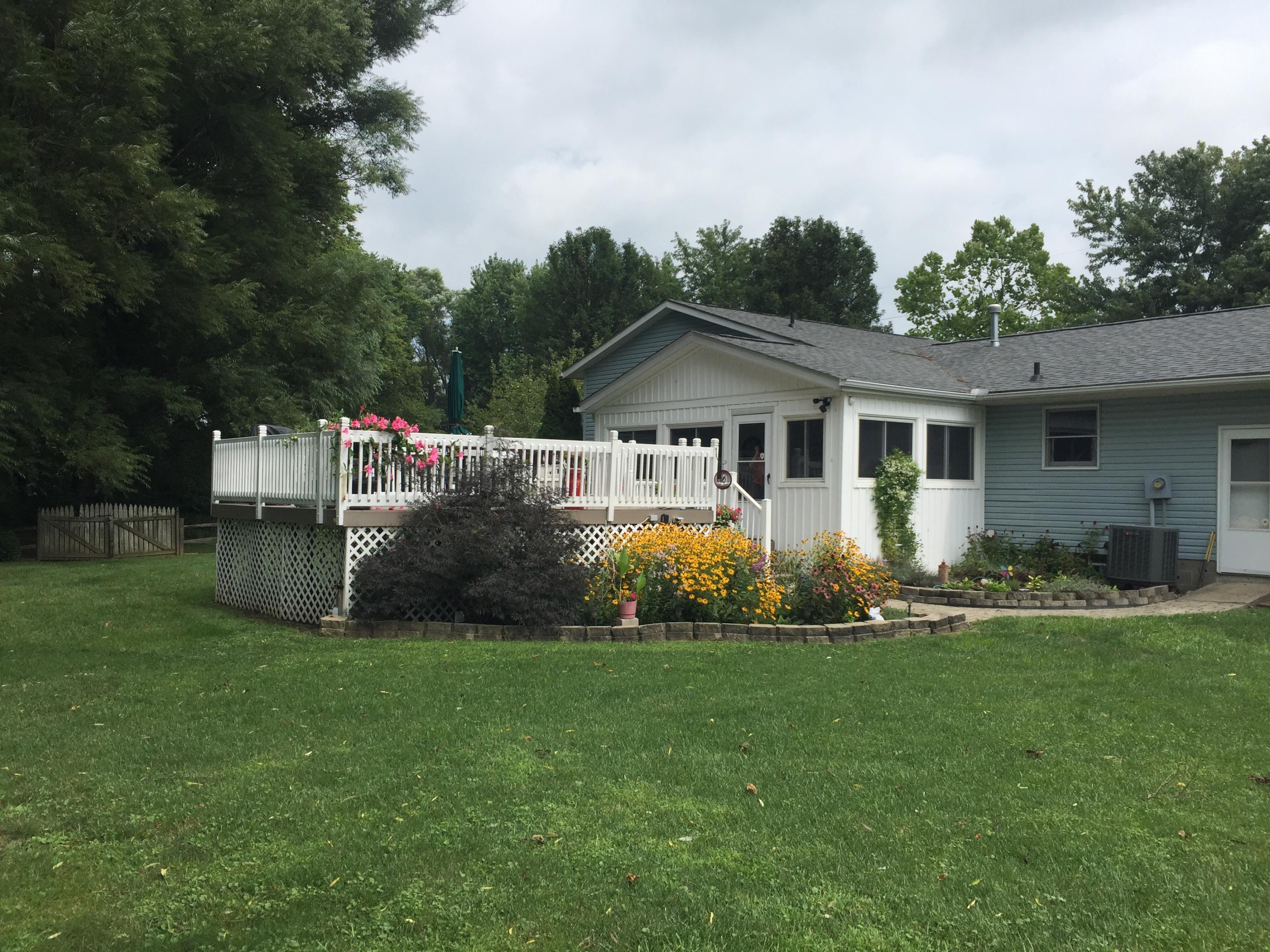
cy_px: 476
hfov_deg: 61.7
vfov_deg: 48.2
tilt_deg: +1.3
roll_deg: -2.1
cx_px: 635
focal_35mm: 29
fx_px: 1064
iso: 32
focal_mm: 4.15
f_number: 2.2
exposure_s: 1/2639
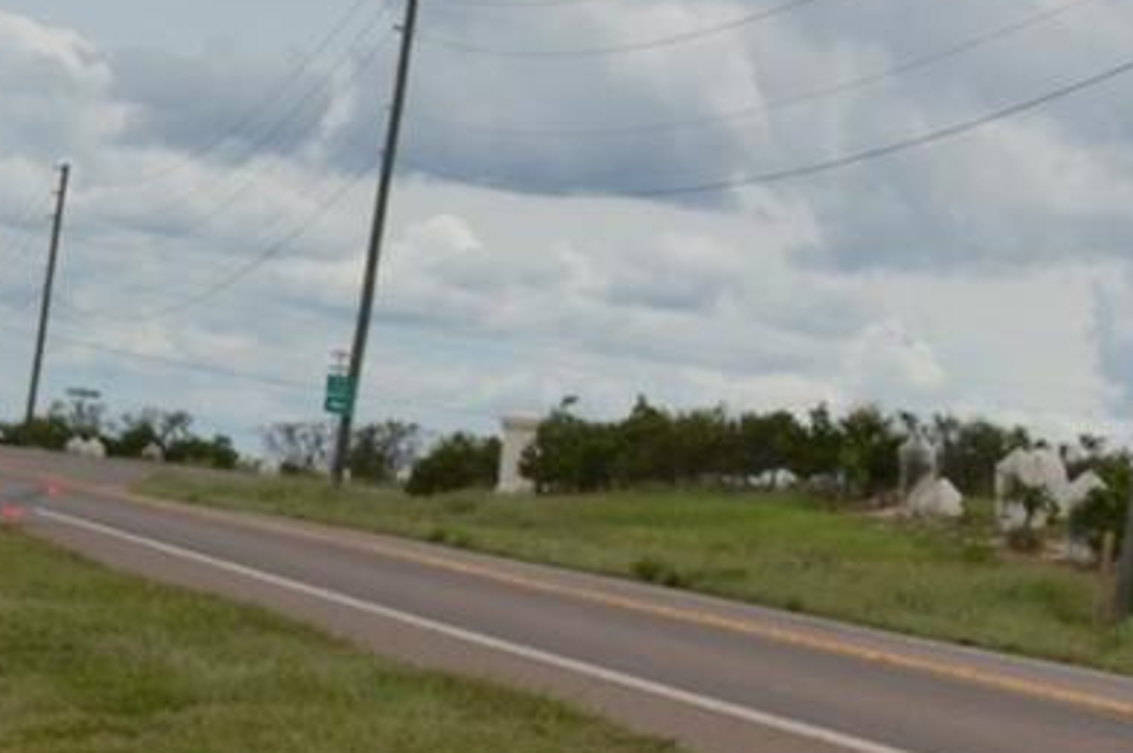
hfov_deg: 9.5
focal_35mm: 215
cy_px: 67
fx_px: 6762
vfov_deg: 6.4
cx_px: 1255
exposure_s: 1/320
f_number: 9
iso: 100
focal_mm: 35
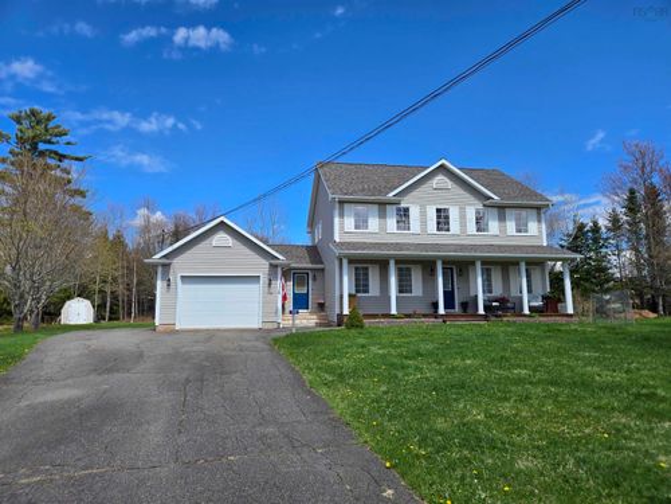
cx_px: 336
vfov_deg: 58.9
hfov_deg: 73.9
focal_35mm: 23
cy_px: 252
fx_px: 446
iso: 25
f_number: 1.8
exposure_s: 1/1874
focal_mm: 5.4
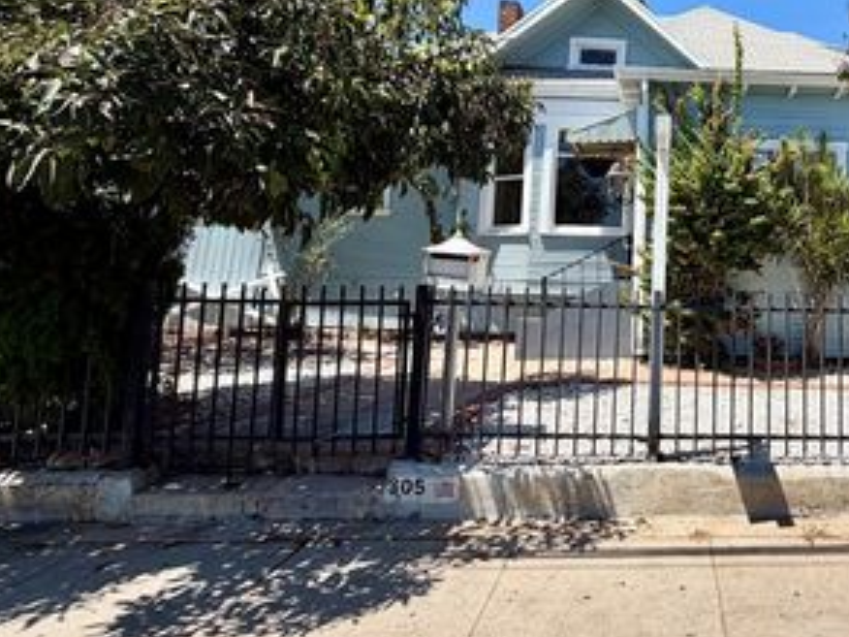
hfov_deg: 64.5
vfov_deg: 55.5
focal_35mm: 24
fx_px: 589
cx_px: 692
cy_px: 205
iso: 25
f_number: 2.2
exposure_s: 1/770
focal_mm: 2.22
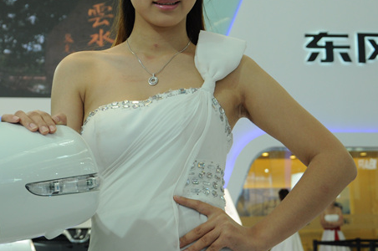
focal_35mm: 85
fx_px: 891
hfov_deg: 23.9
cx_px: 139
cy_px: 96
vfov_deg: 16.0
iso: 400
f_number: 4.5
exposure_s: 1/60
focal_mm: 32
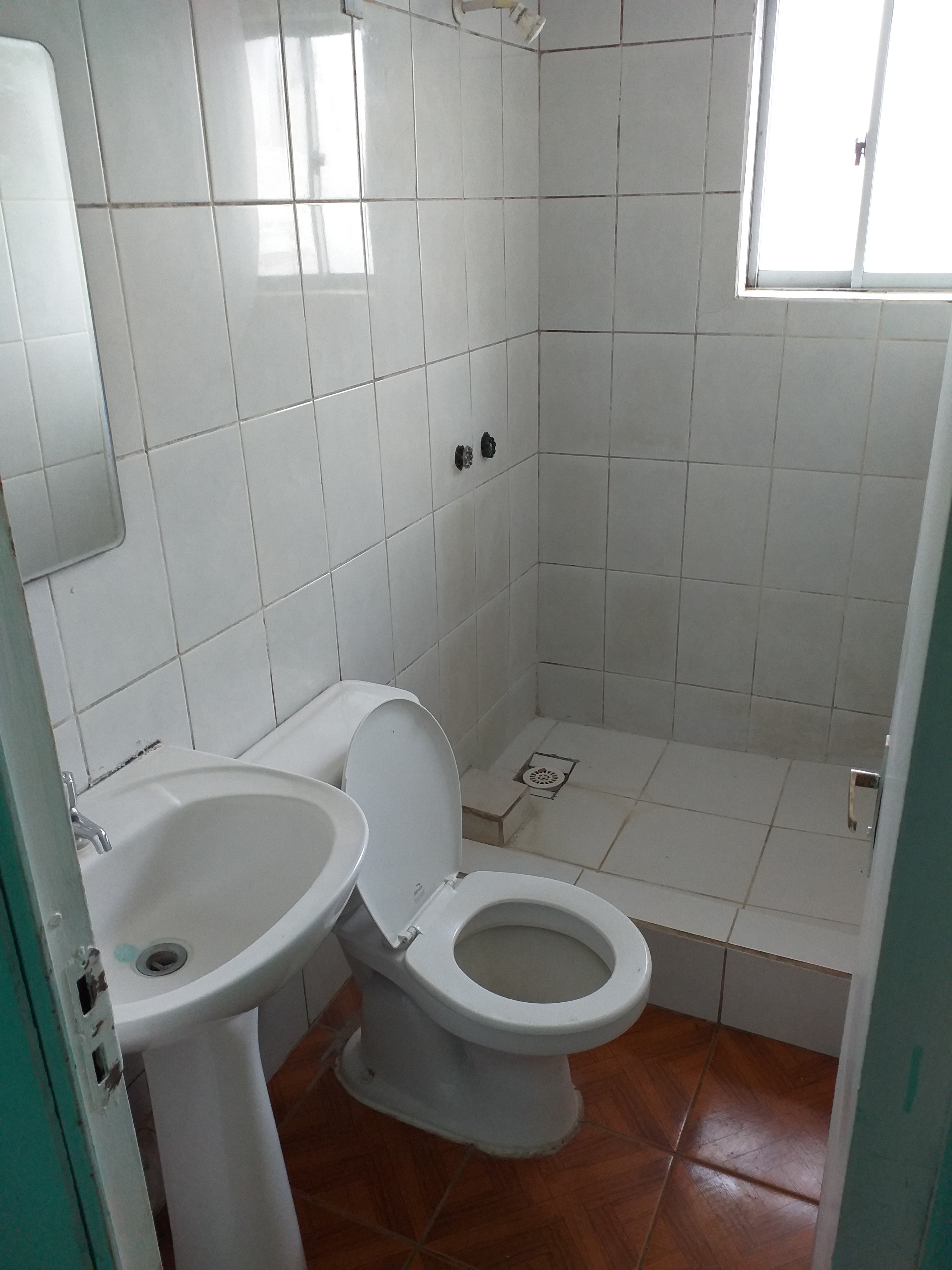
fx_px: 953
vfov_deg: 67.3
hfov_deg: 53.1
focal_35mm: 26
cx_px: 476
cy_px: 635
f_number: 1.9
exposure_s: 1/50
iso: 100
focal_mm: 3.6
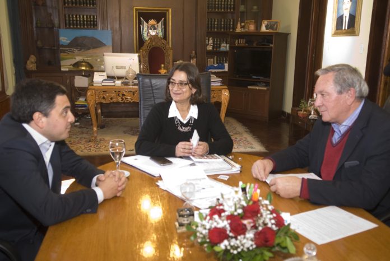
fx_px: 374
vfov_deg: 38.5
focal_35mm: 34
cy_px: 130
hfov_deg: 55.0
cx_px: 195
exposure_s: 1/60
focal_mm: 23
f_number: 2.8
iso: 500
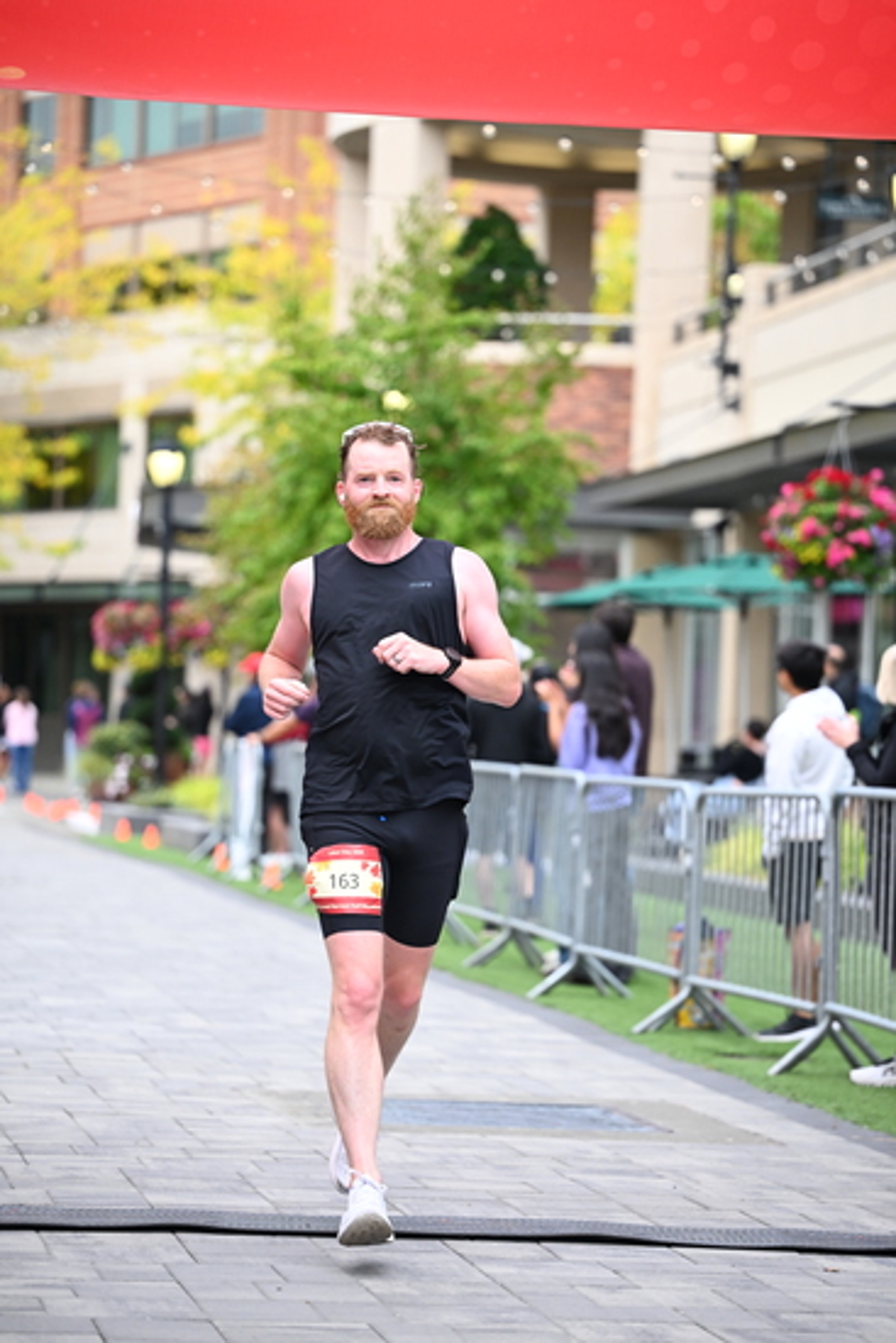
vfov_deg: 17.8
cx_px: 448
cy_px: 672
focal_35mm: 115
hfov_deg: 11.9
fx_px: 4290
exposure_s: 1/2000
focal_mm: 115
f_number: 2.8
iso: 1000
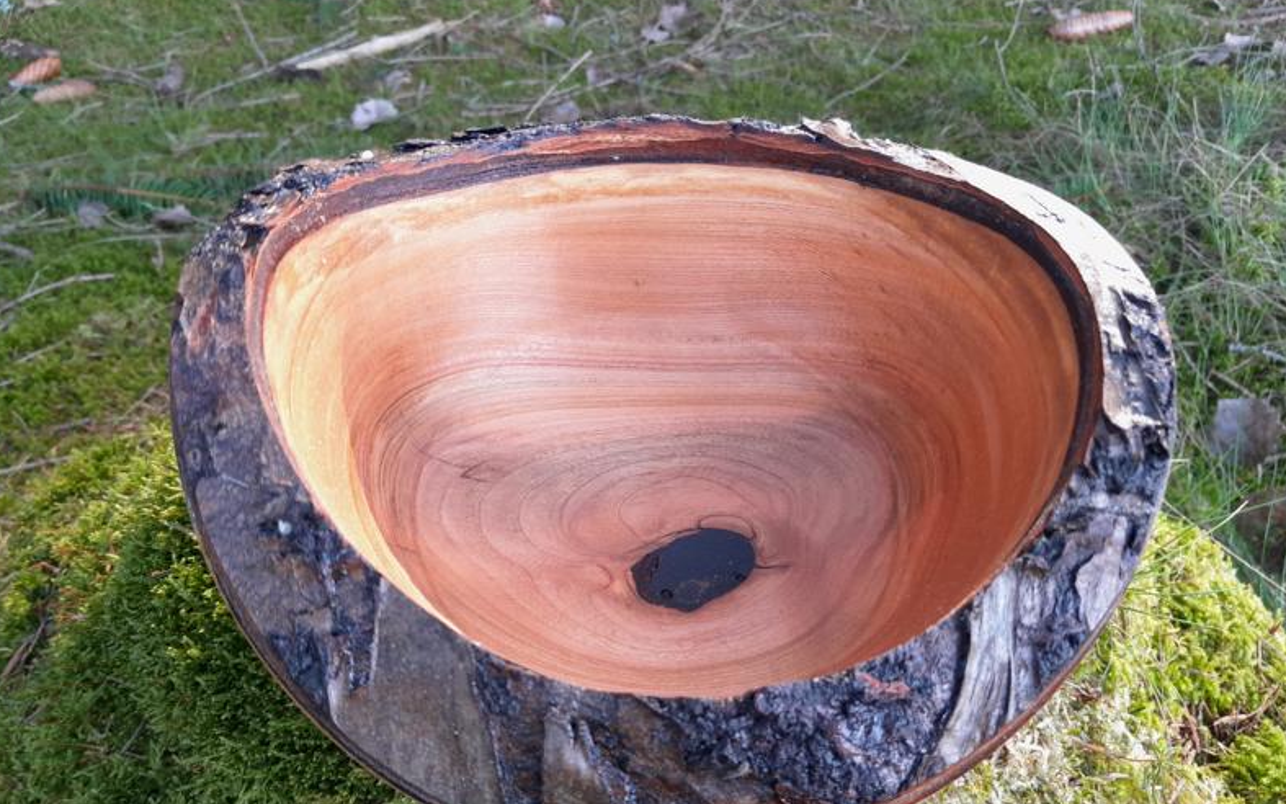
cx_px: 636
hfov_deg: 66.5
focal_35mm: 28
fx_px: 981
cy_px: 471
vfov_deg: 44.4
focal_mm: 4
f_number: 1.8
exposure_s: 1/50
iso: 80
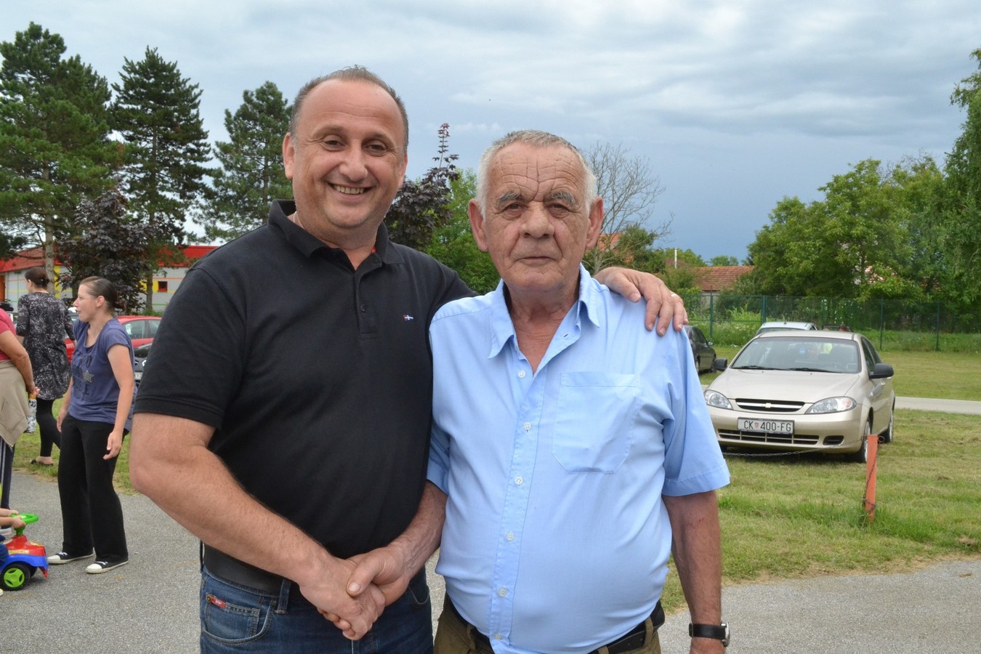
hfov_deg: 57.2
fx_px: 899
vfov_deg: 40.0
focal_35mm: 33
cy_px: 327
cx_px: 490
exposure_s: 1/320
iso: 1600
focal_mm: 22
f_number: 14
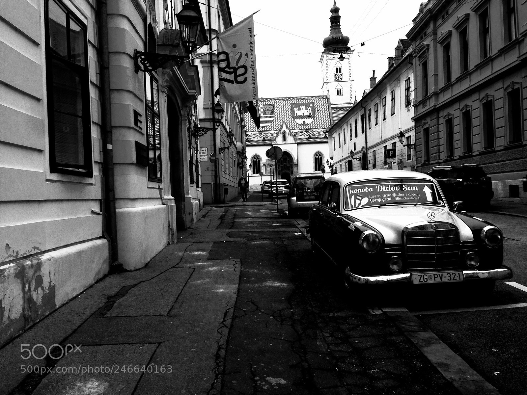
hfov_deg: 55.4
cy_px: 198
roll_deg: +1.9
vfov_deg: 42.9
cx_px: 264
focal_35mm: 33
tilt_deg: +2.1
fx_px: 502
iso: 50
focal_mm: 4.12
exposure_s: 1/252
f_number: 2.4
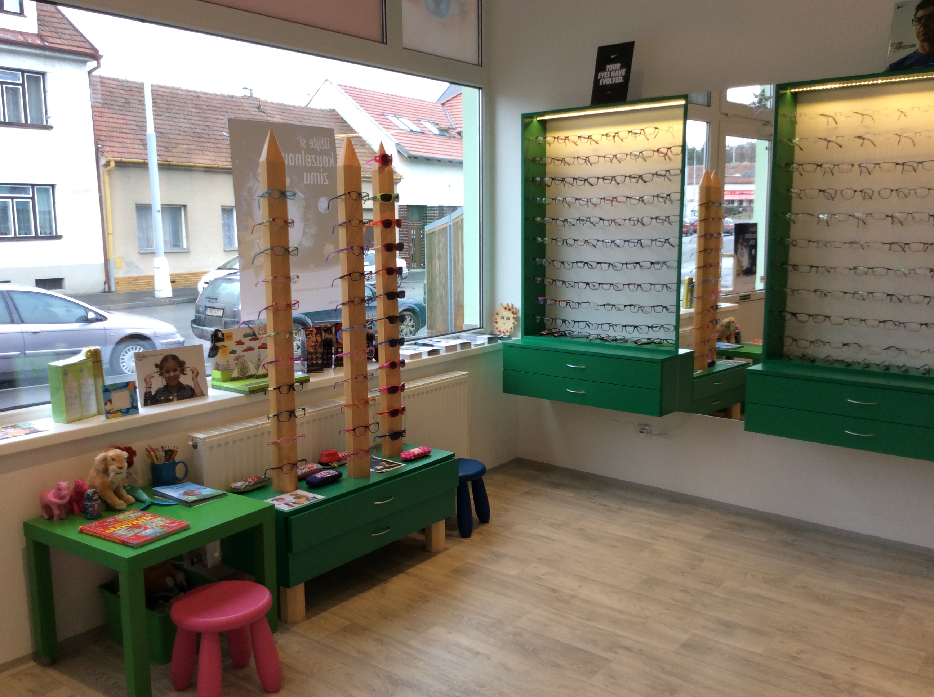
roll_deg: +1.8
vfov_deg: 44.1
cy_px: 348
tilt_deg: -9.6
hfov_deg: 56.9
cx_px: 467
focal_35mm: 32
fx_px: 862
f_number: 2.4
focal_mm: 3.3
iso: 40
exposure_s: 1/30
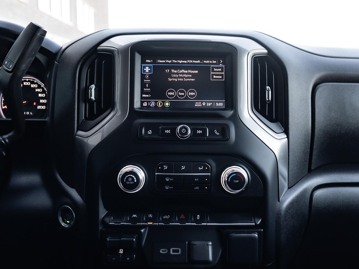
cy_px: 110
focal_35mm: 35
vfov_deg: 40.3
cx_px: 181
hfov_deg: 52.3
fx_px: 366
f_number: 4
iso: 640
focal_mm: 27
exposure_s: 1/100
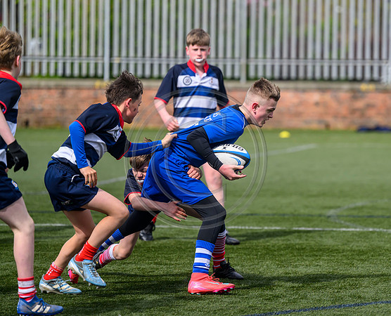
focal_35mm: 263
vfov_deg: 5.9
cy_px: 158
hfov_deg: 7.3
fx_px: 3062
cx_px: 238
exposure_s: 1/5000
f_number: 4
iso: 1000
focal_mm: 230
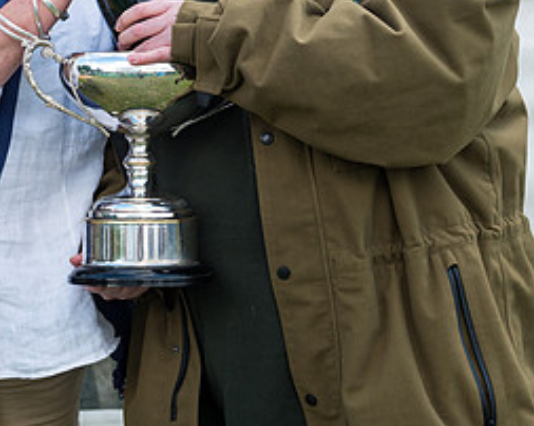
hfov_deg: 12.6
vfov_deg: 9.9
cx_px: 278
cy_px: -76
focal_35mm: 153
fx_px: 2416
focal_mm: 55
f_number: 4.5
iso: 200
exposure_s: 1/320
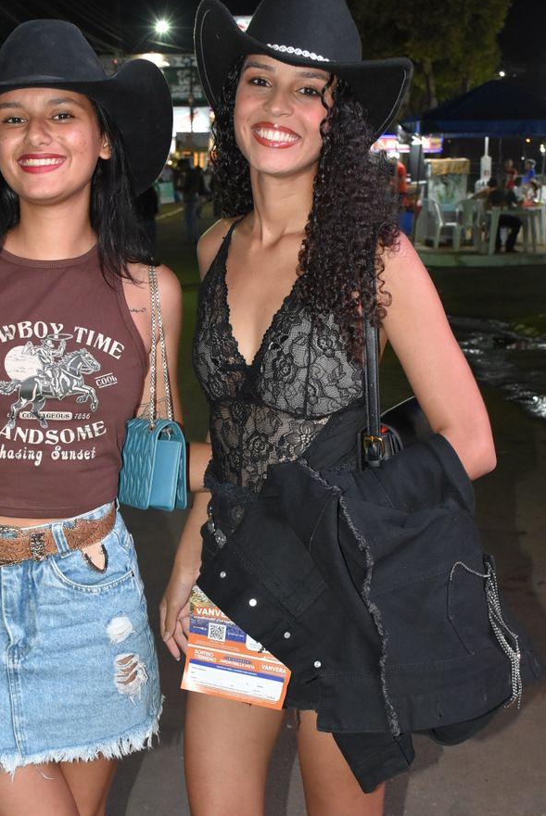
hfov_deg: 24.7
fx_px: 1244
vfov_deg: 36.2
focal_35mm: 55
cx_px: 210
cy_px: 497
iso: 1600
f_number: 5.6
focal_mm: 23
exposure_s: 1/60
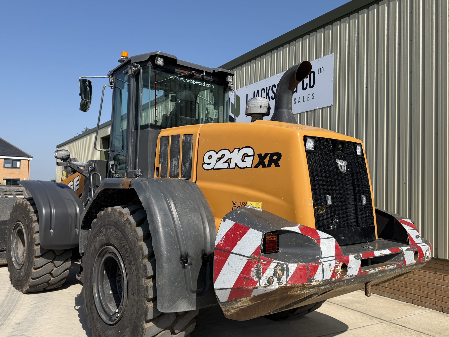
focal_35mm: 30
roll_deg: -0.7
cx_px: 211
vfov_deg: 46.8
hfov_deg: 59.9
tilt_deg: +1.7
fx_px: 389
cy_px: 174
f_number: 1.78
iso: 80
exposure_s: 1/4975
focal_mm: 6.76
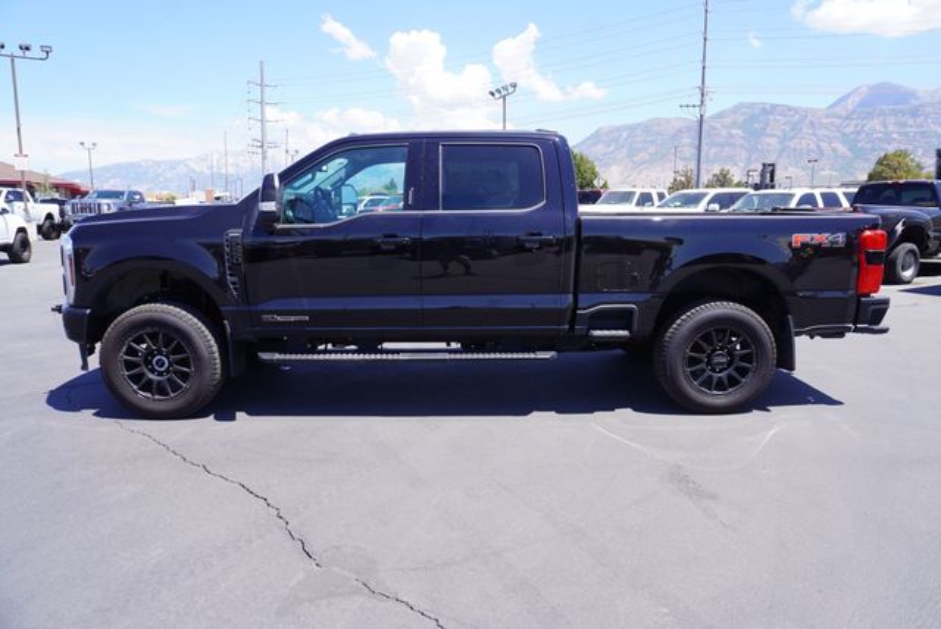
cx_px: 470
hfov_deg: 73.7
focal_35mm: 24
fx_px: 628
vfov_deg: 53.2
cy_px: 314
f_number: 8
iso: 100
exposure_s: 1/125
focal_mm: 16
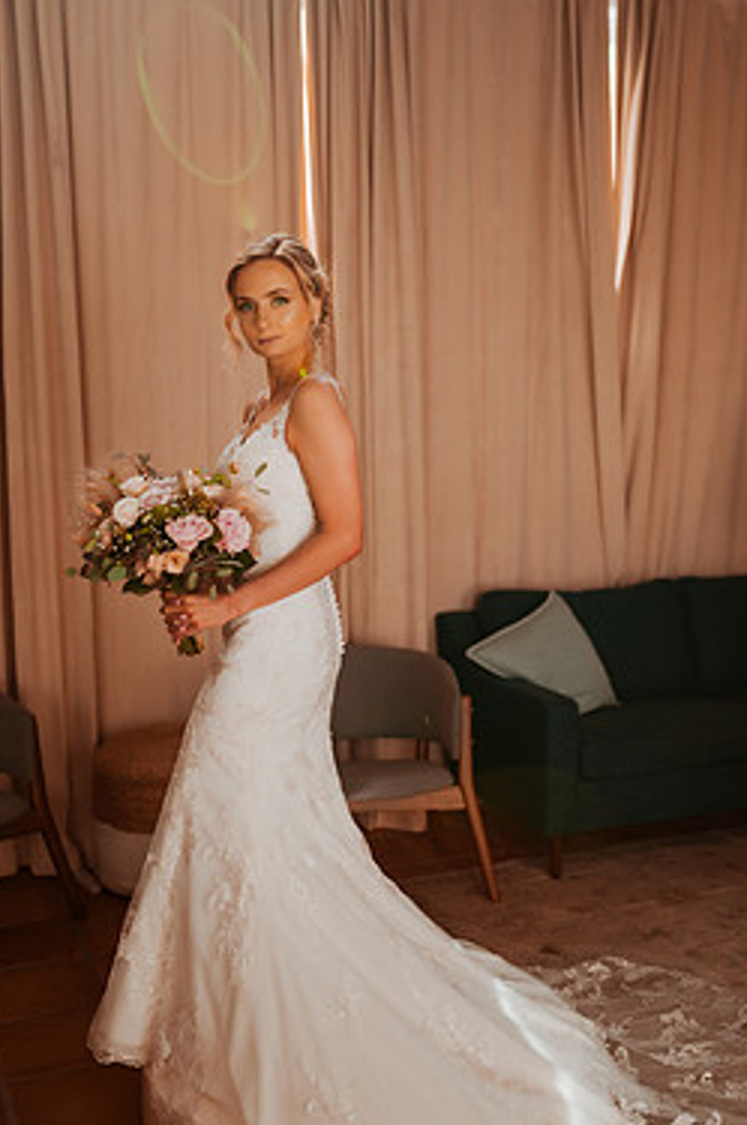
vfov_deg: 46.4
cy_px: 591
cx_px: 382
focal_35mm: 42
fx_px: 1311
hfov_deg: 31.8
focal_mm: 35
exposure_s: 1/1250
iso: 320
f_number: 1.8
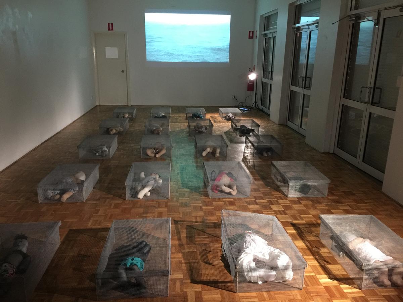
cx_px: 202
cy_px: 151
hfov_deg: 61.7
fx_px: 338
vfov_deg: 48.2
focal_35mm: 29
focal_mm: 4.15
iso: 125
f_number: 2.2
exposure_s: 1/8
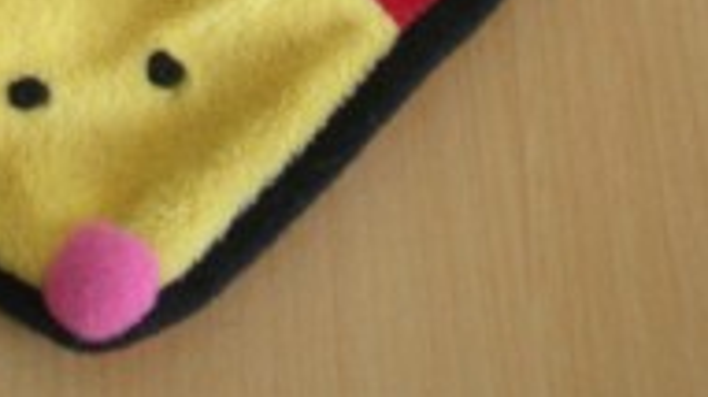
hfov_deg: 18.6
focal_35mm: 113
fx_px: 2119
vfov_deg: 10.3
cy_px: -197
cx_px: 52
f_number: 3.1
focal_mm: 6.3
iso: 200
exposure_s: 1/39
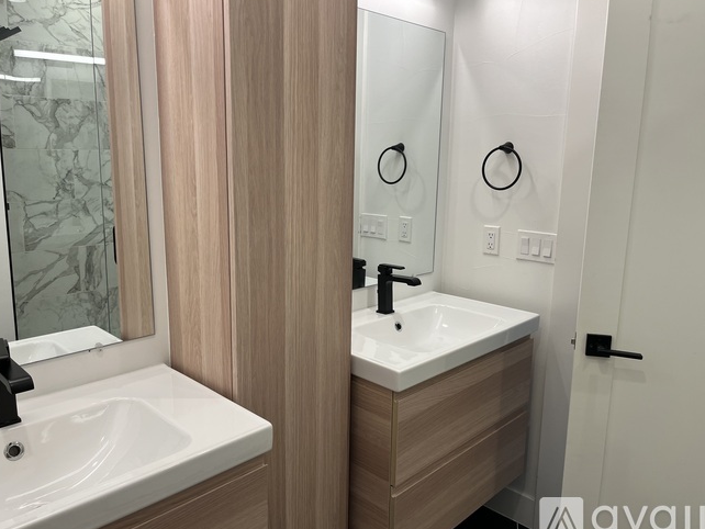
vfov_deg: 51.4
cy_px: 267
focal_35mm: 27
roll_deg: +0.9
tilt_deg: -10.8
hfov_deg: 65.3
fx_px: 550
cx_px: 351
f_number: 1.6
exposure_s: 1/120
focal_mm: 5.1
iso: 64
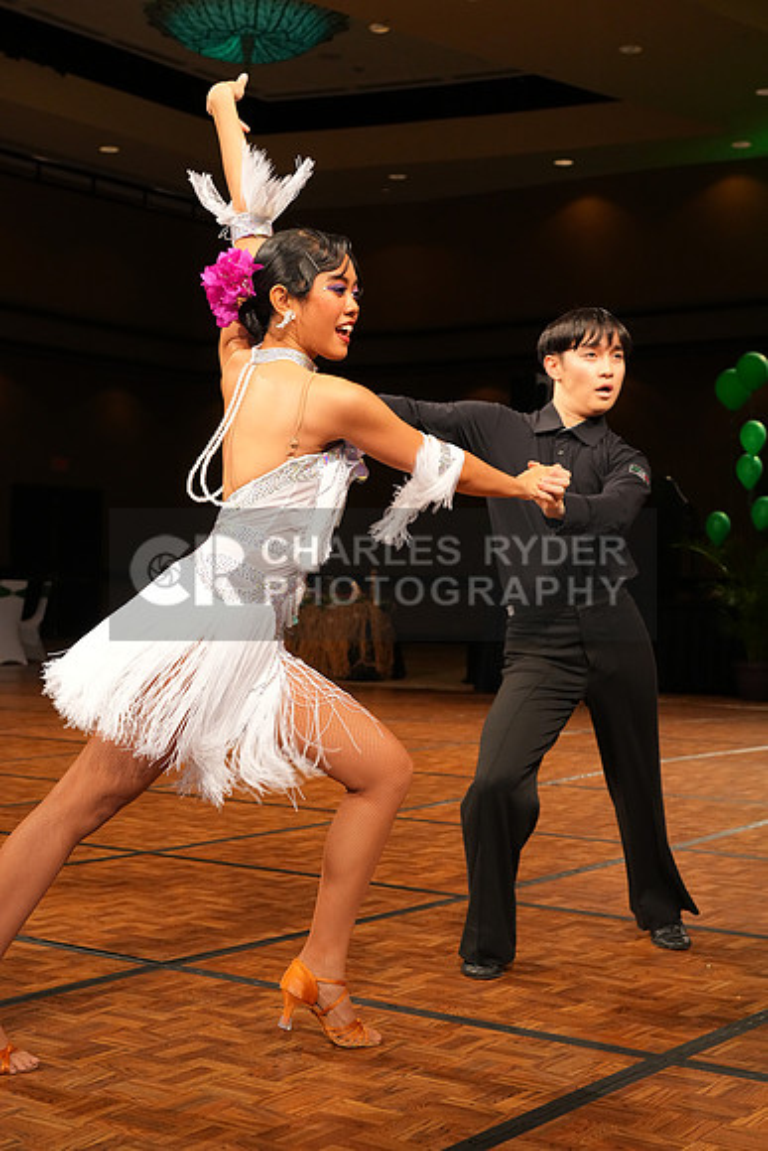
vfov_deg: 38.9
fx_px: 1631
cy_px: 576
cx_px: 384
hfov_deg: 26.5
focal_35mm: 51
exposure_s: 1/200
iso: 3200
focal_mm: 51
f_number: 7.1
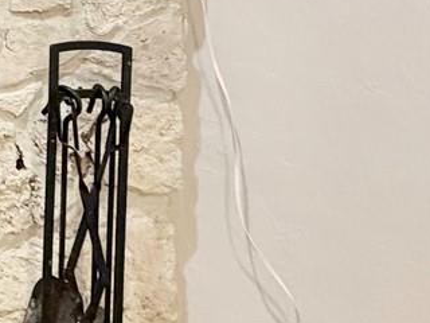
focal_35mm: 70
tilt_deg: -5.6
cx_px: -328
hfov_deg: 20.4
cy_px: -159
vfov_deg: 18.6
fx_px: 870
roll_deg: +1.8
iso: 200
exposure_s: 1/60
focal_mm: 2.22
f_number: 2.2
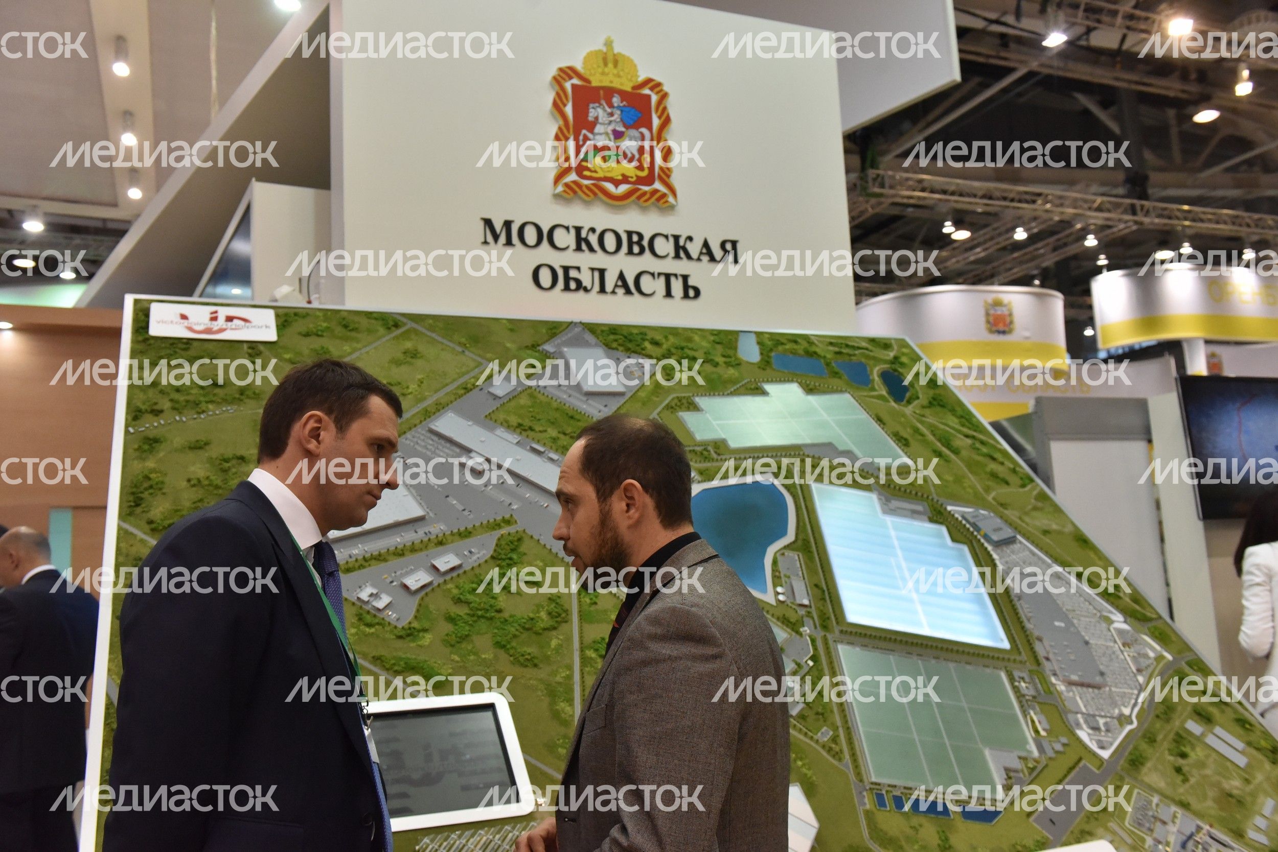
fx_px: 1136
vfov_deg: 41.1
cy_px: 426
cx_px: 639
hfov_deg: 58.7
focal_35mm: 32
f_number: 5.6
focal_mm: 32
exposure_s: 1/1000
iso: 3200
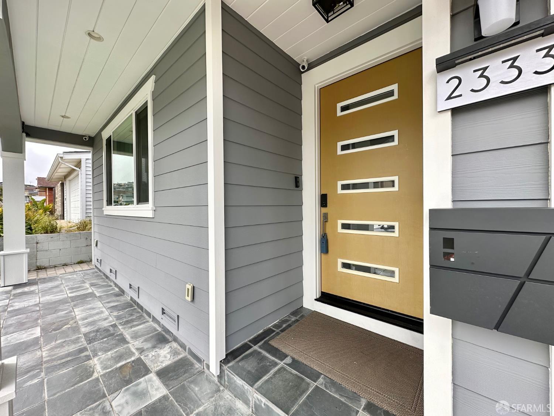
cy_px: 208
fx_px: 224
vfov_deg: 85.7
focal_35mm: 14
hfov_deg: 102.1
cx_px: 277
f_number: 2.2
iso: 40
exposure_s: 1/413
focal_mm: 2.22
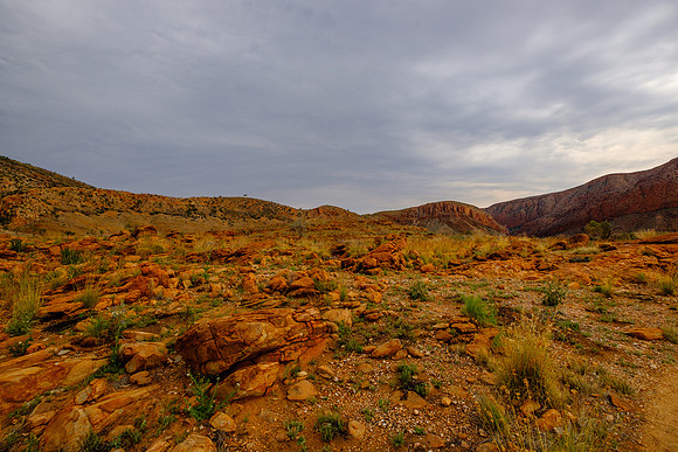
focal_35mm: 15
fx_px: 283
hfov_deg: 100.4
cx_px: 339
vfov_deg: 77.4
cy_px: 226
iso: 200
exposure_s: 1/680
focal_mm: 10
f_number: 5.6
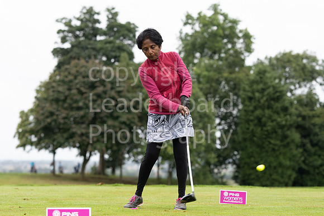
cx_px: 162
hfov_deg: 16.1
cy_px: 108
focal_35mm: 127
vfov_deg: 10.8
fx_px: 1142
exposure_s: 1/2000
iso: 500
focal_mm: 85
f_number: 3.2
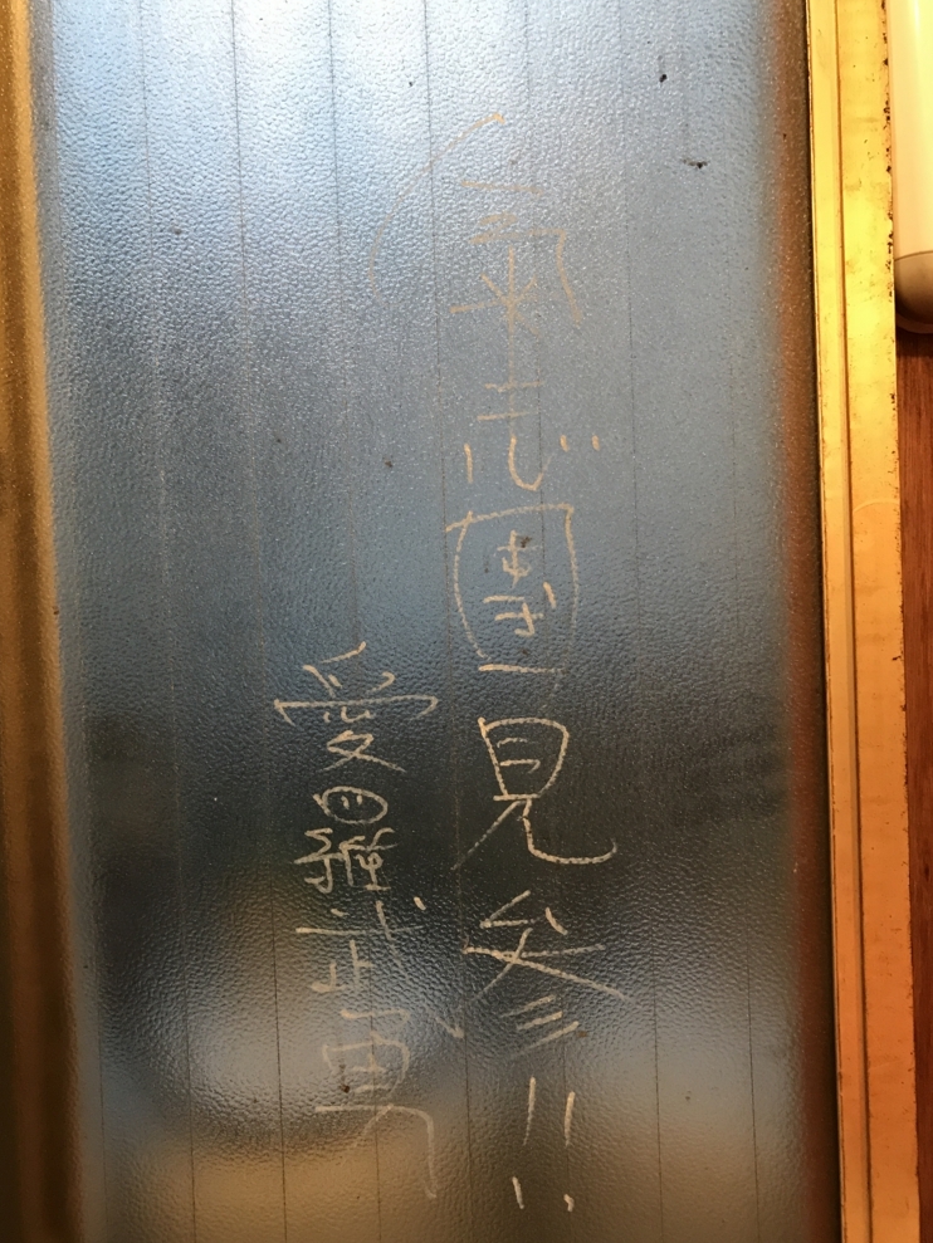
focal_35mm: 29
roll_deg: +1.8
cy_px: 642
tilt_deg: -0.7
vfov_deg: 61.6
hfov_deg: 48.2
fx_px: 1042
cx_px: 458
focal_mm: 3.99
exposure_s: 1/17
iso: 64
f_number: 1.8
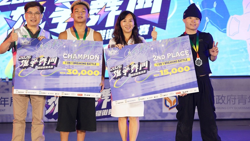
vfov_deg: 18.0
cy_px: 75
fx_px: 444
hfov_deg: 31.4
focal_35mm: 67
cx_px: 104
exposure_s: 1/640
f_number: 2.8
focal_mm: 48
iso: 1250
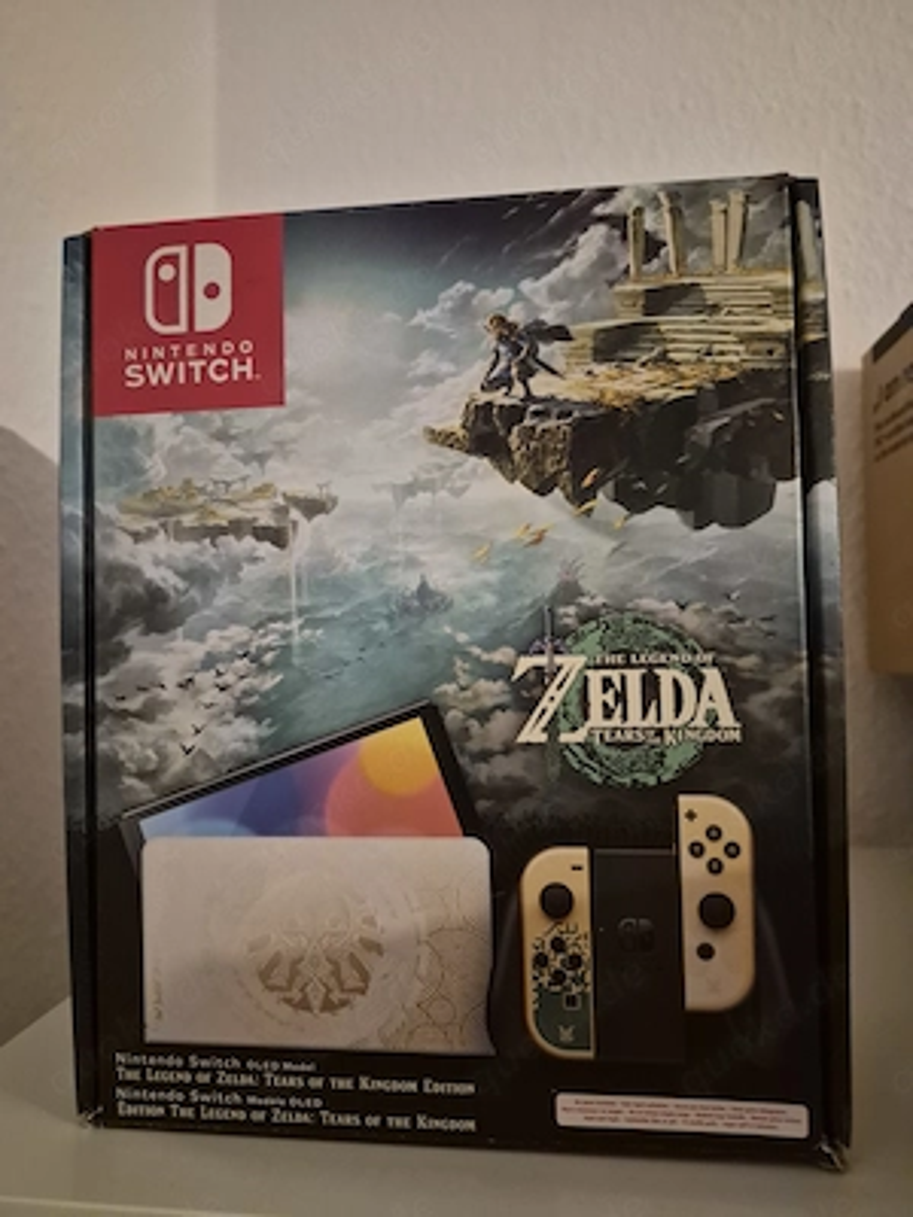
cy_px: 608
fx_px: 809
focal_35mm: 23
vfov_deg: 73.9
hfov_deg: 58.9
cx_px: 456
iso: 2500
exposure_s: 1/100
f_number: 1.8
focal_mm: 5.4
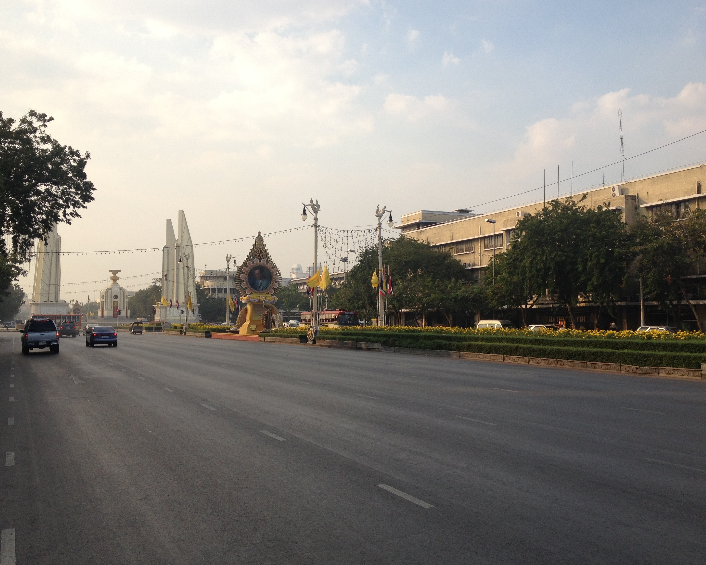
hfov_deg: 47.9
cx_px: 332
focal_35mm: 38
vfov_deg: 39.2
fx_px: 794
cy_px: 286
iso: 64
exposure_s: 1/1126
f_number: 2.4
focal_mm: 4.28
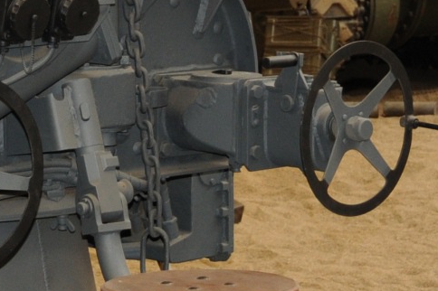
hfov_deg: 11.0
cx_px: 19
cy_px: 42
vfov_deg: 7.3
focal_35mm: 186
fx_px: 2267
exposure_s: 1/60
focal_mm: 25
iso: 360
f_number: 4
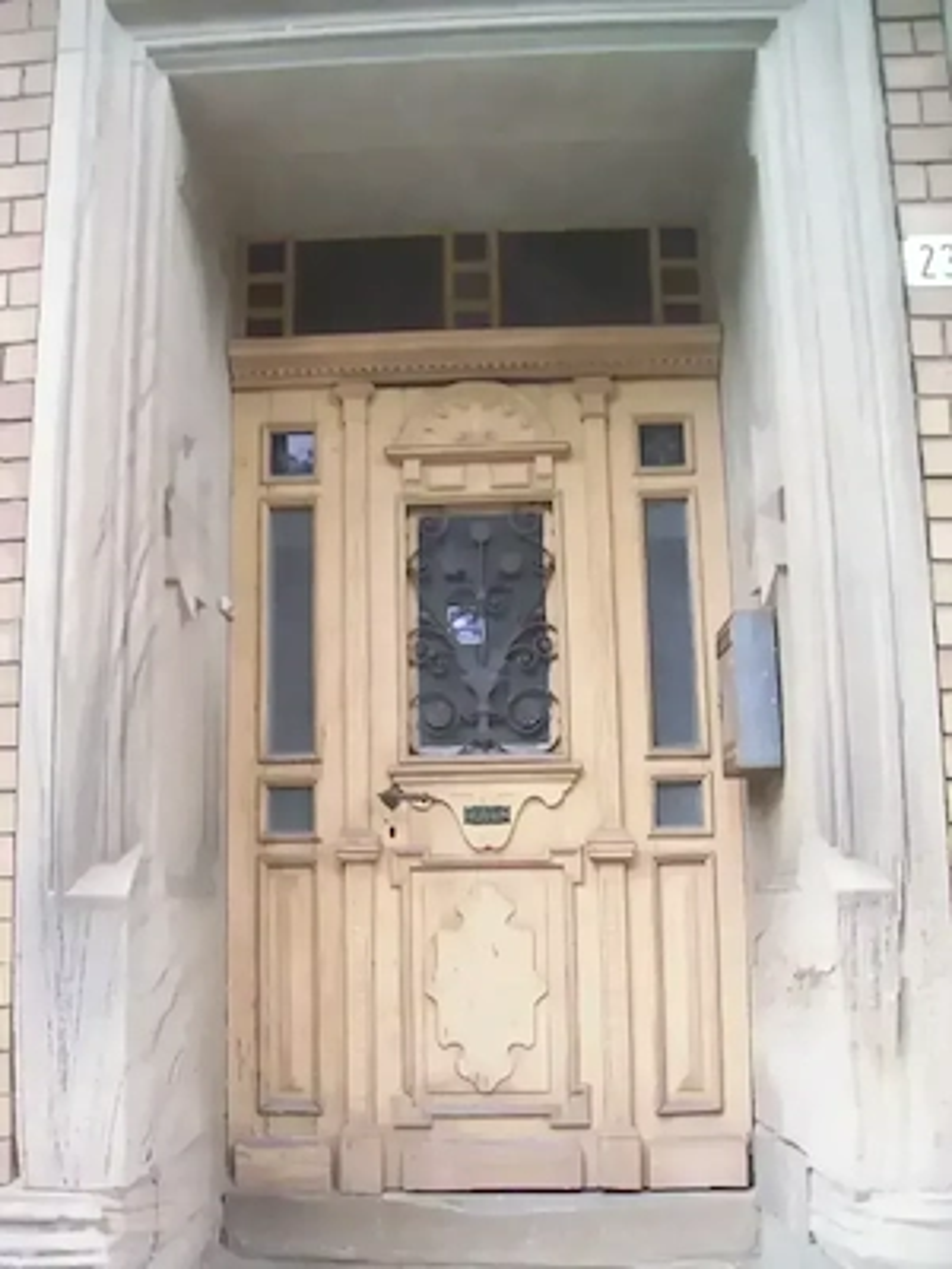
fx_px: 1320
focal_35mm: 36
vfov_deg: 51.4
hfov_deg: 39.7
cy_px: 634
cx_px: 476
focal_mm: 6
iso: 80
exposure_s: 1/87
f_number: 2.7
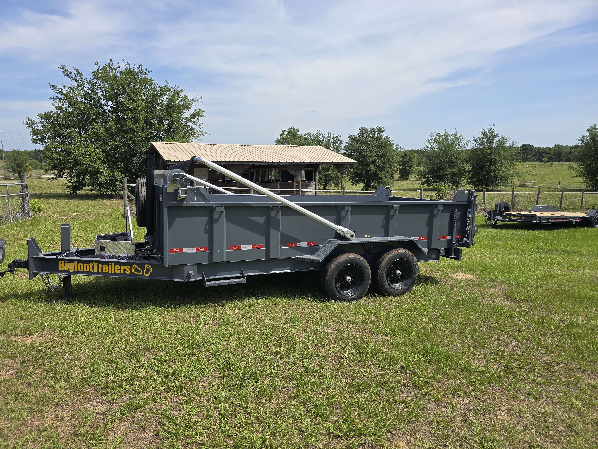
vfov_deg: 58.9
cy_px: 224
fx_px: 397
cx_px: 299
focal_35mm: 23
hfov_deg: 73.9
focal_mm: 6.3
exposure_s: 1/773
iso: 12
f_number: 1.7
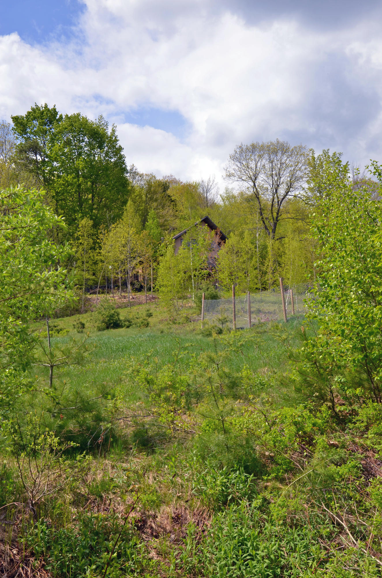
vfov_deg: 46.5
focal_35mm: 42
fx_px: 672
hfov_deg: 31.7
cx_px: 191
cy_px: 289
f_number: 8
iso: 100
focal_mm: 28
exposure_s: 1/250
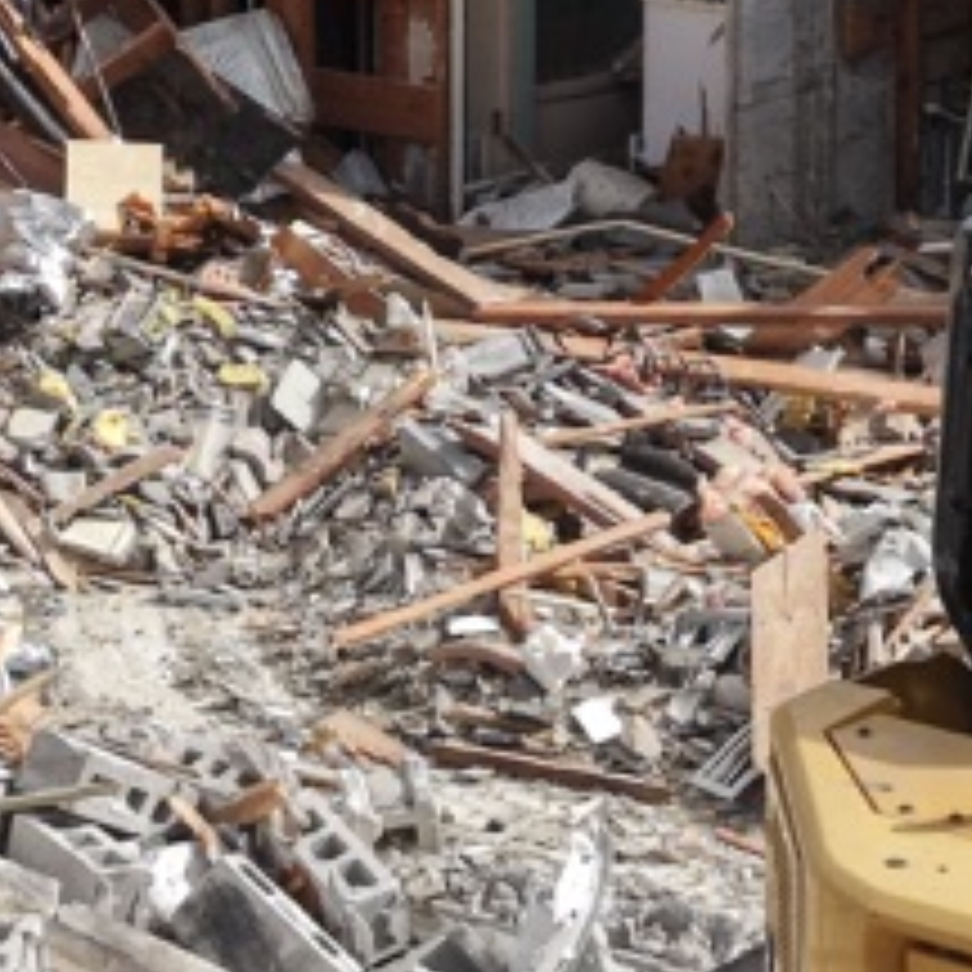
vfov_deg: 8.7
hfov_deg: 8.7
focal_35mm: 201
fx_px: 6385
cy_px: 216
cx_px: 414
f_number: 1.8
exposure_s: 1/160
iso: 100
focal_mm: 8.67
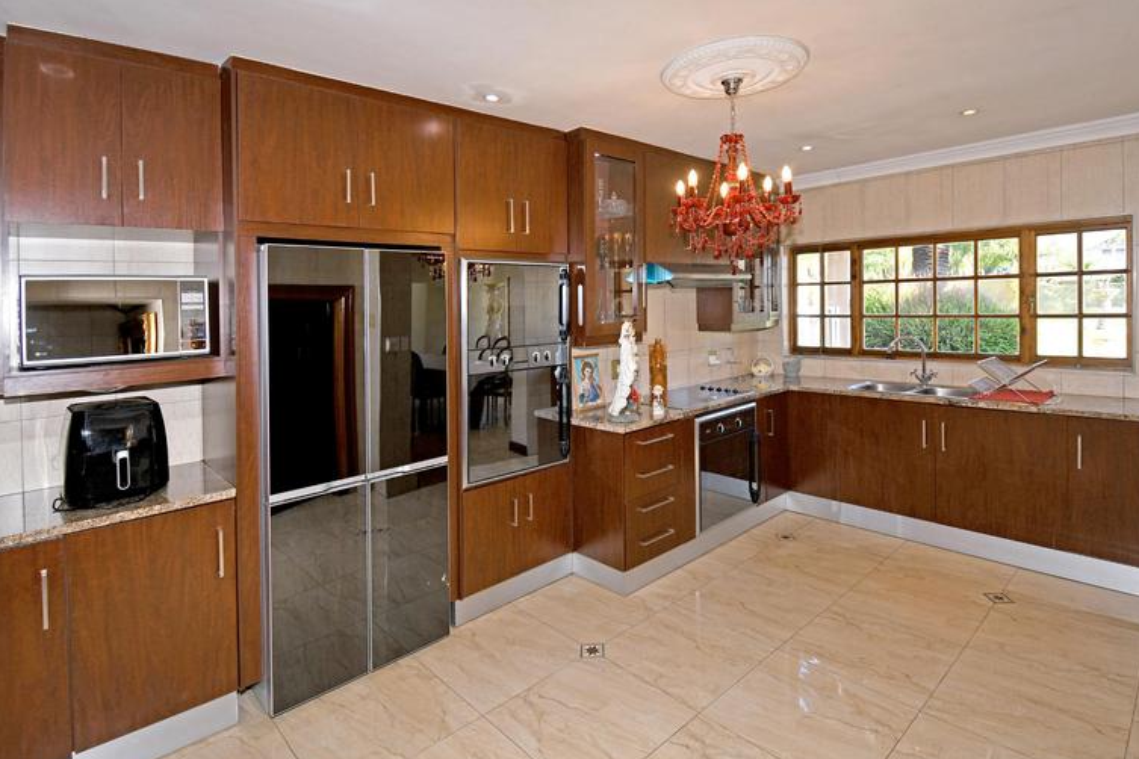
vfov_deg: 70.4
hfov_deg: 93.3
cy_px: 376
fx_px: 538
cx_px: 575
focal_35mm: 17
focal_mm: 11
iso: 160
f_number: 4.8
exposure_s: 1/60
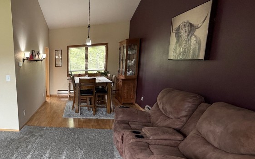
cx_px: 29
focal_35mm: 27
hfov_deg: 59.2
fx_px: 188
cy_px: 104
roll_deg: +3.0
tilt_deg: -13.4
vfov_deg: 45.4
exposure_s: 1/120
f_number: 2.2
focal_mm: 2.22
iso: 250
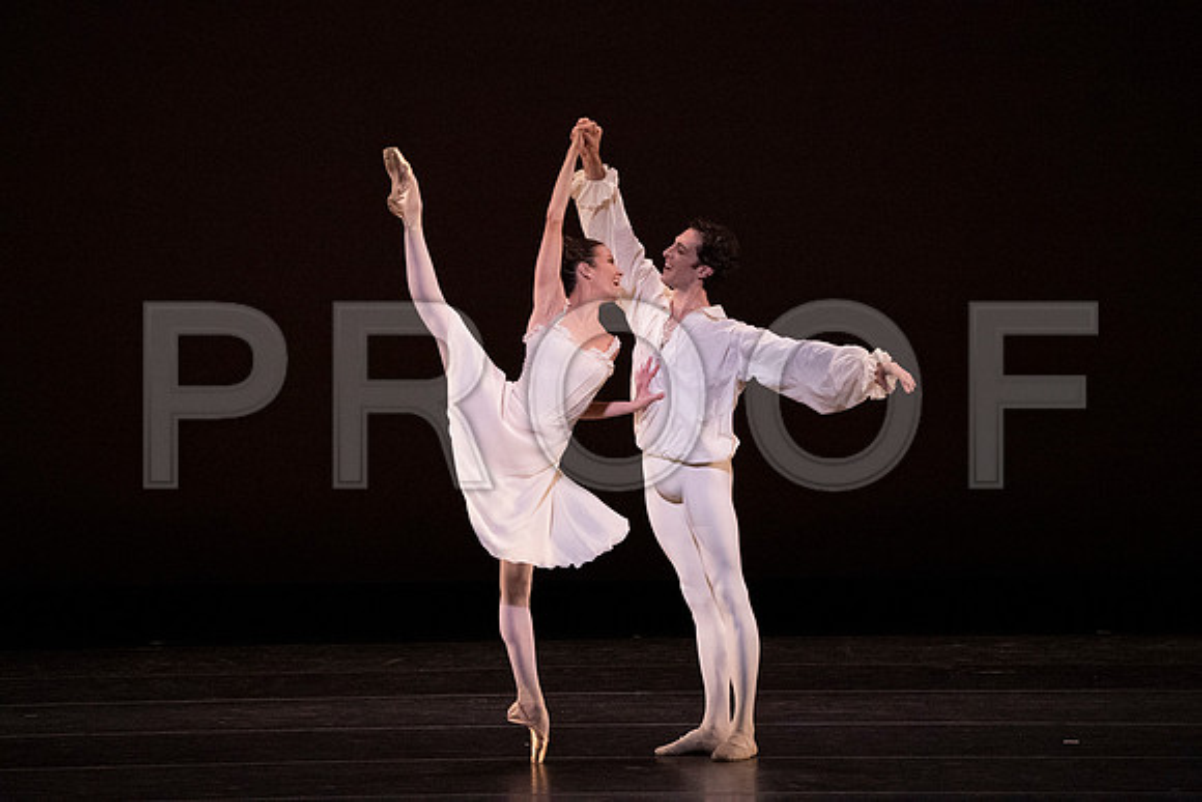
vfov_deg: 4.0
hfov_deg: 6.0
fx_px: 11421
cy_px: 401
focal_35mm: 342
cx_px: 601
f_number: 7.1
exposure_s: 1/400
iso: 20000
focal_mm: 342
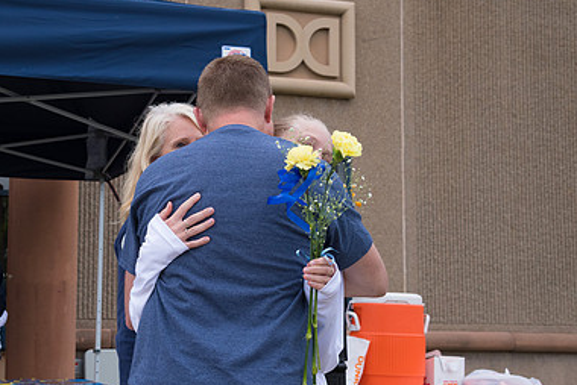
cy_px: 222
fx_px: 978
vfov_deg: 22.3
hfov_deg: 32.3
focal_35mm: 61
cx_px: 146
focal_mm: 40
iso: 1000
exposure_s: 1/800
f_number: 6.3
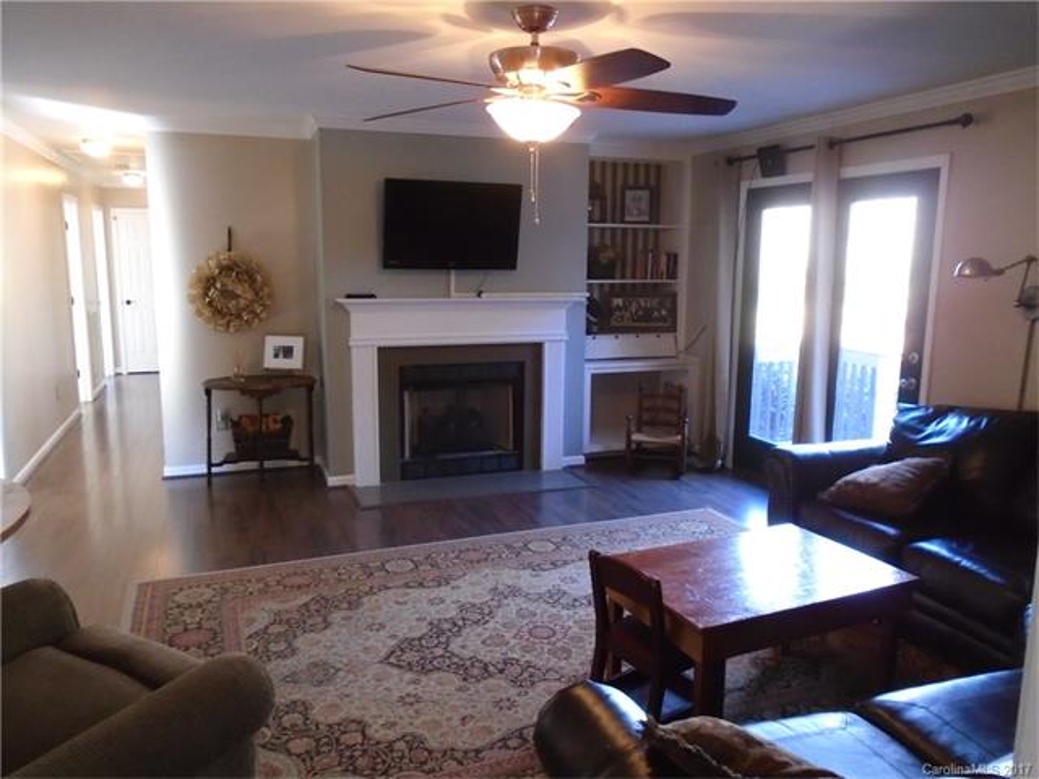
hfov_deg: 67.3
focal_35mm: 26
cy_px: 390
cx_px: 520
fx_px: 780
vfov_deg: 53.1
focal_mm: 4.6
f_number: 3.2
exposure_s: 1/15
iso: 400
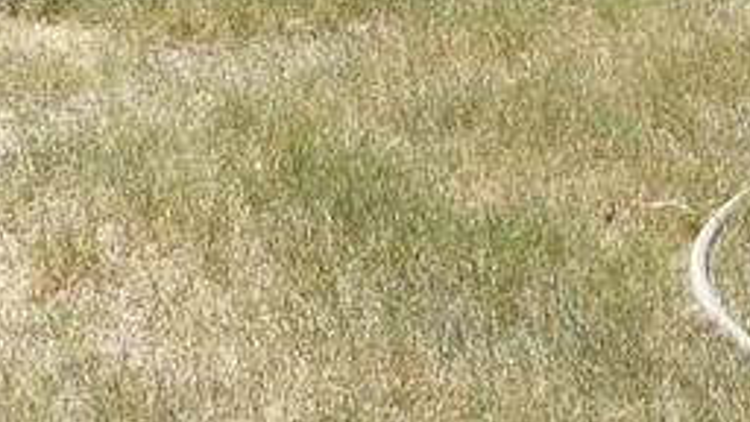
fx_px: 2705
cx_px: 313
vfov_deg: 8.0
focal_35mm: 136
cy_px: -695
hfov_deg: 15.8
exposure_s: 1/400
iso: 80
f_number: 3.7
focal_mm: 4.5
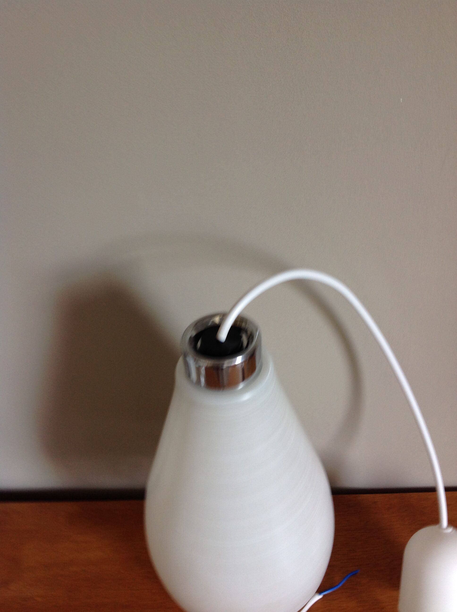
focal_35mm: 35
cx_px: 228
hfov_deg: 40.6
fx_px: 618
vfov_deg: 52.7
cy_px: 306
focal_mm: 4.28
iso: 64
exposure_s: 1/24
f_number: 2.4
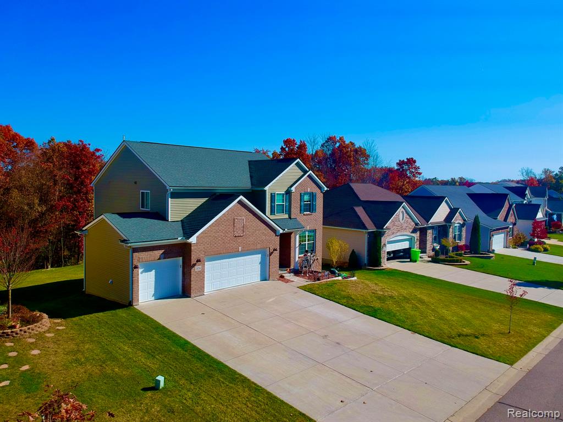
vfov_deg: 54.9
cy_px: 211
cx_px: 282
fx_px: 407
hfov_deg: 69.4
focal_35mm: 25
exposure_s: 1/1600
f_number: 2.6
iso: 100
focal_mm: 4.49
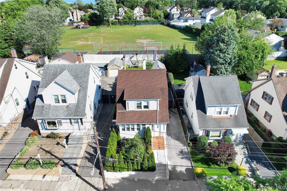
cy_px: 96
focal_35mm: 22
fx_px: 175
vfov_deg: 57.2
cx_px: 144
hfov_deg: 78.6
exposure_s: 1/1250
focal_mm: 8.38
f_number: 2.8
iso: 200
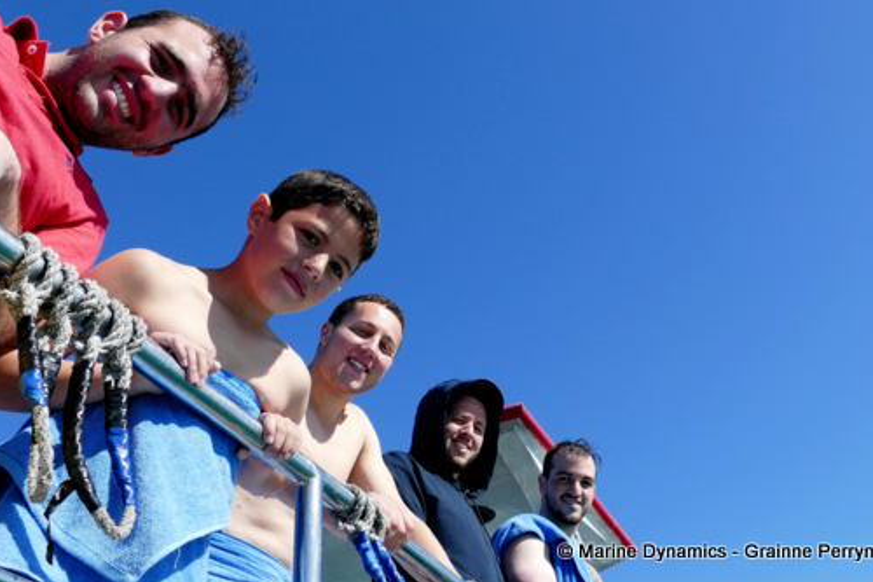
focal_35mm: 30
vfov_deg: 43.4
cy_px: 236
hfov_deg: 61.9
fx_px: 727
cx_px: 405
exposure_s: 1/2000
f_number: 2.8
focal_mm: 9.12
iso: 125
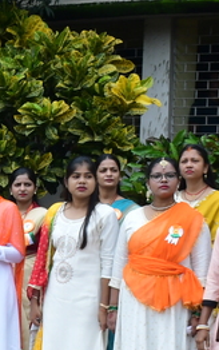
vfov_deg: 11.4
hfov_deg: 7.0
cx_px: -198
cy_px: 278
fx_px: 1746
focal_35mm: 183
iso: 320
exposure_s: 1/160
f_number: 9
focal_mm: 30
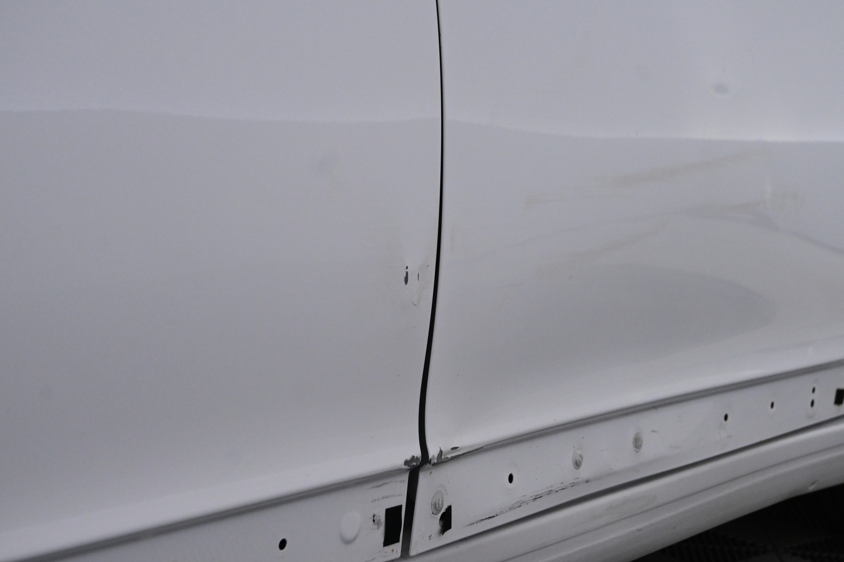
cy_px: 281
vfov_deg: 22.1
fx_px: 1442
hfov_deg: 32.6
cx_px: 422
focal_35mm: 62
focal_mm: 41
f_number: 5.6
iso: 1600
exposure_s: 1/50
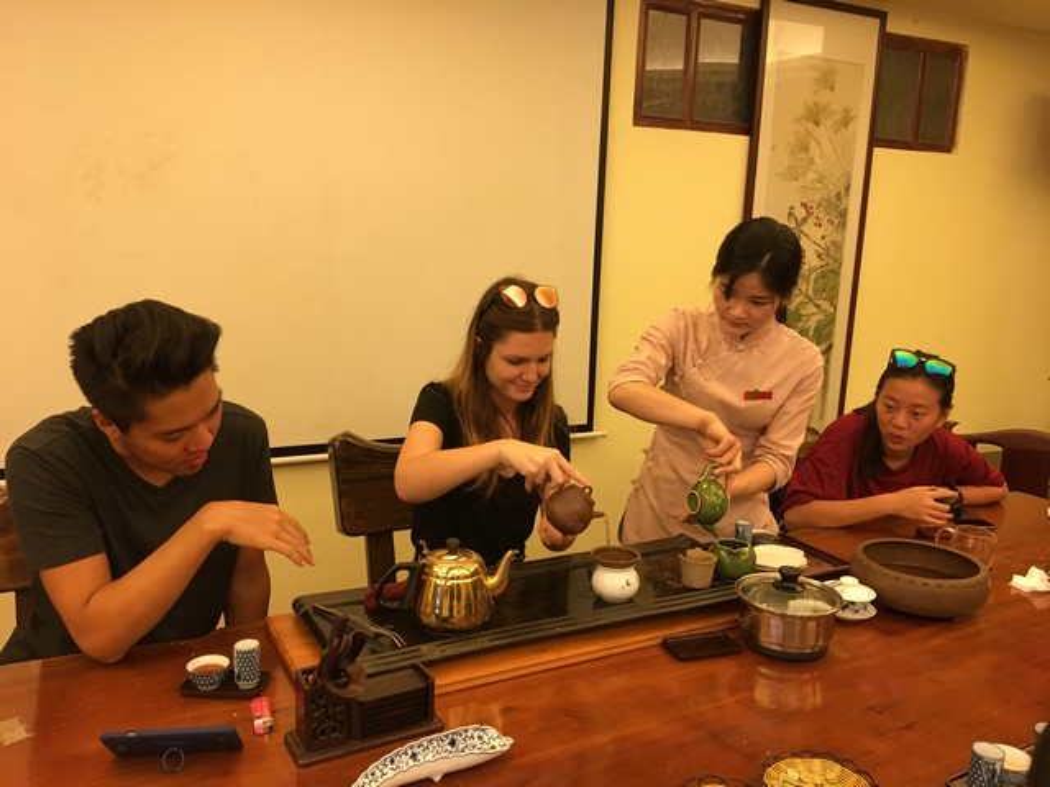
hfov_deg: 61.7
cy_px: 394
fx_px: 880
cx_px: 525
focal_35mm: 29
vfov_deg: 48.2
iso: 125
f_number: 2.2
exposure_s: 1/33
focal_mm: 4.15
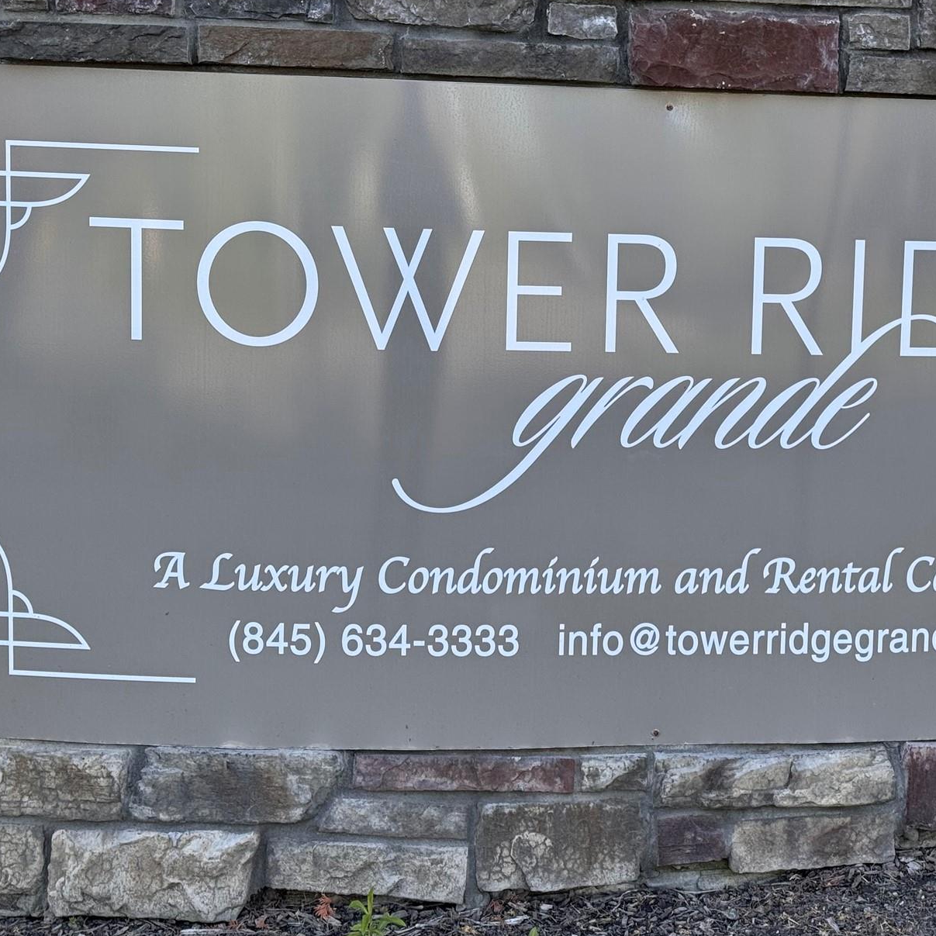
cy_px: 399
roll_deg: -1.9
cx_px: 653
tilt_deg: -6.8
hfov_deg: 23.8
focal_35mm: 72
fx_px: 2203
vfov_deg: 24.0
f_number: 1.78
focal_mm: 6.76
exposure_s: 1/518
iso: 64
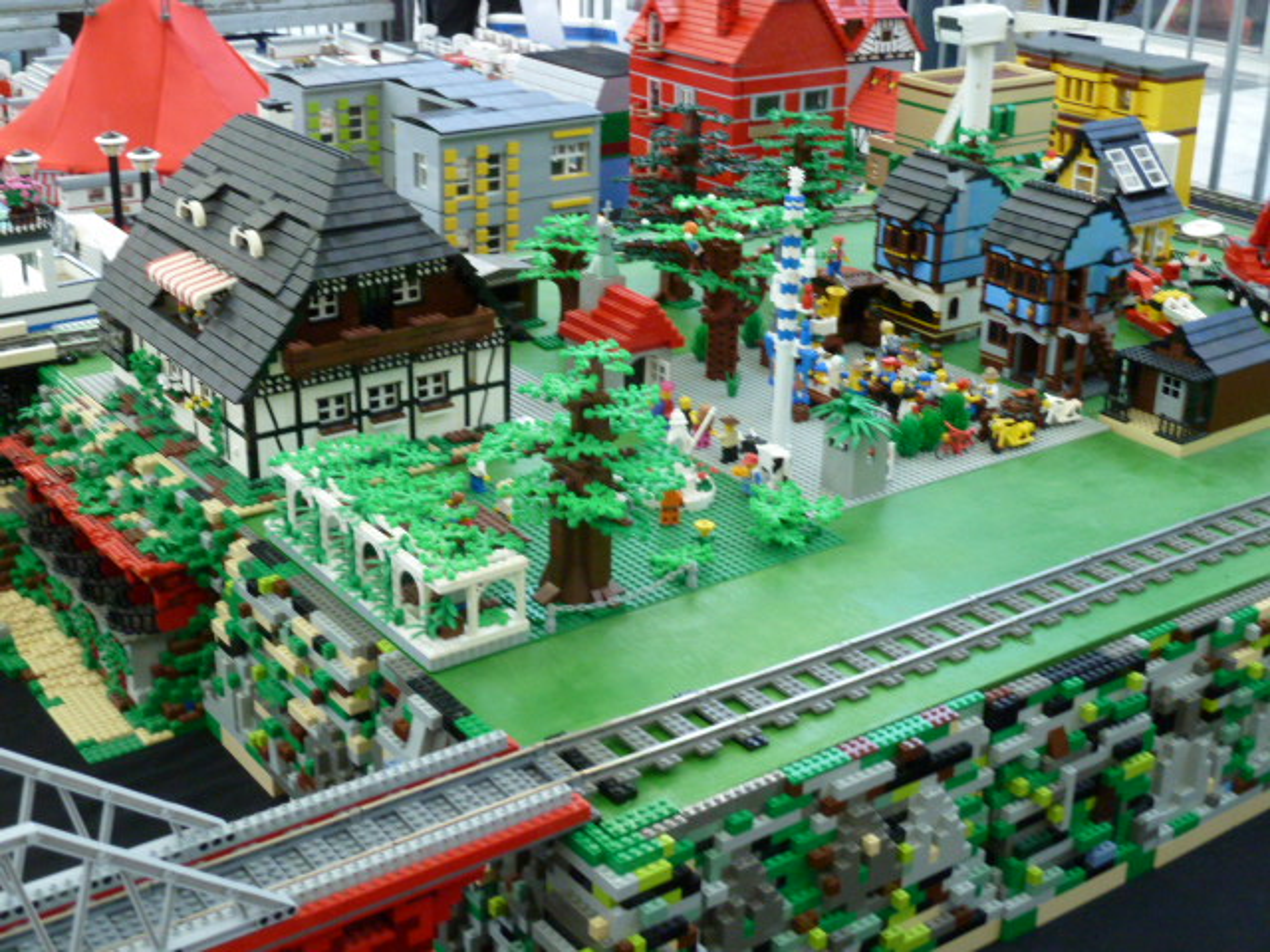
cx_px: 635
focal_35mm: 48
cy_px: 476
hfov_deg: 39.7
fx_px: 1761
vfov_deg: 30.3
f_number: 3.8
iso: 400
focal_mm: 7.9
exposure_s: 1/6
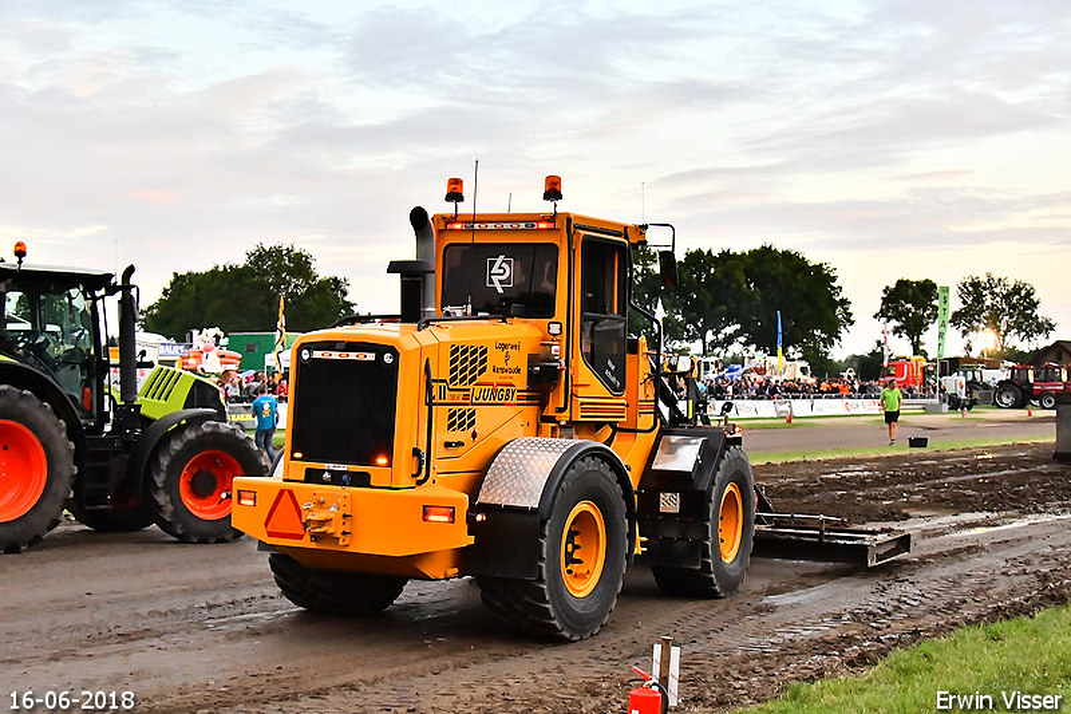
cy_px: 357
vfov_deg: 22.6
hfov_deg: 33.4
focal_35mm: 60
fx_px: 1785
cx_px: 536
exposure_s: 1/1000
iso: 4000
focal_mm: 40
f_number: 5
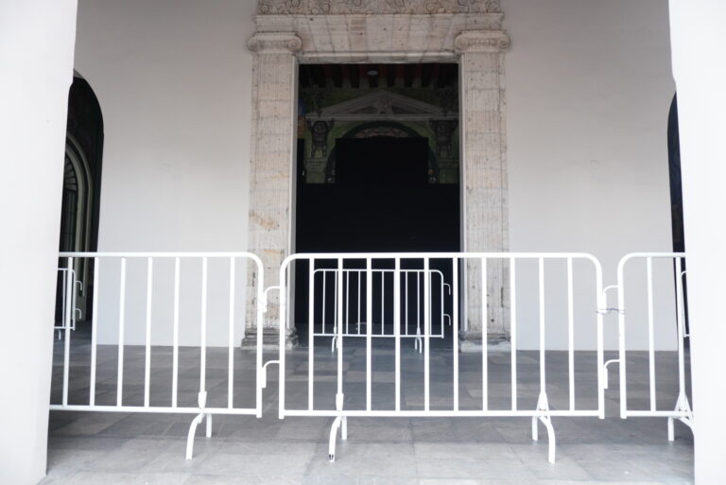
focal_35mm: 24
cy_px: 242
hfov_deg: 73.7
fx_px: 484
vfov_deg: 53.2
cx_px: 363
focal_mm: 16
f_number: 3.5
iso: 640
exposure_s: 1/400
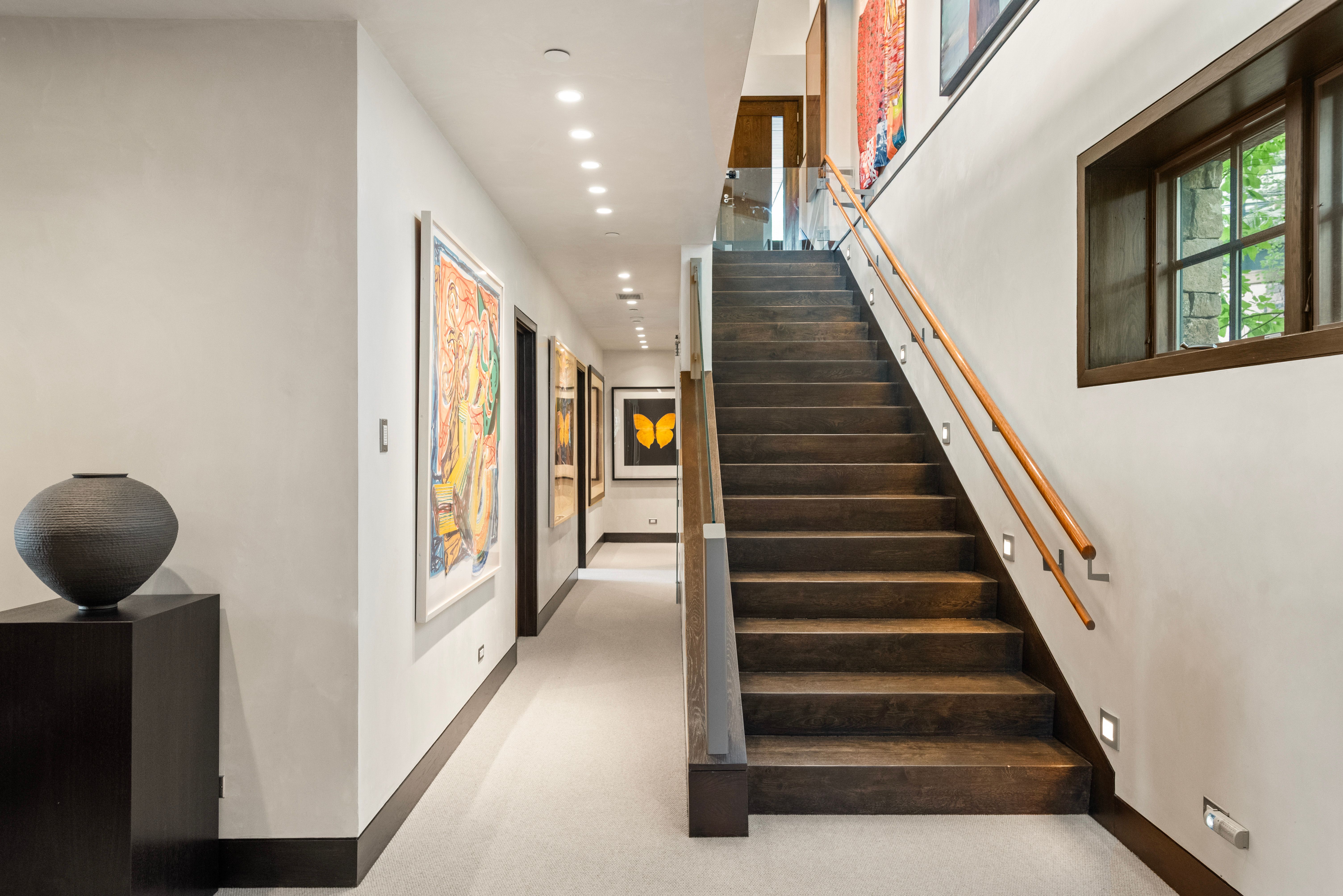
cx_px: 672
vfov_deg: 53.2
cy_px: 448
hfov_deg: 73.7
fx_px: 896
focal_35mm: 24
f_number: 7.1
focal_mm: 24
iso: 1600
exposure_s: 1/4
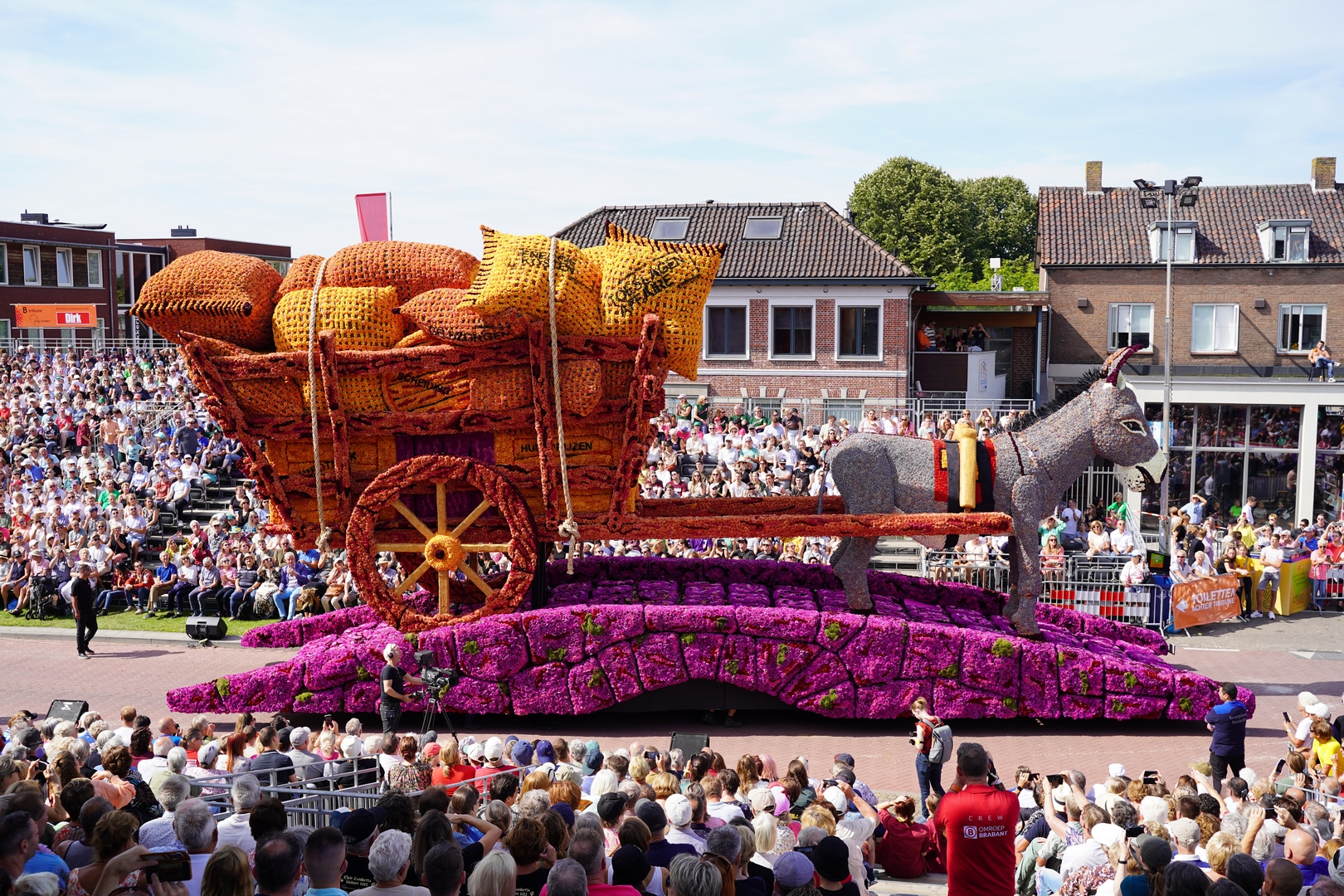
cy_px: 448
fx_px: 1307
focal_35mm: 35
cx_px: 672
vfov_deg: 37.9
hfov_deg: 54.4
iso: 100
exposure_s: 1/400
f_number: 5
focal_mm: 35
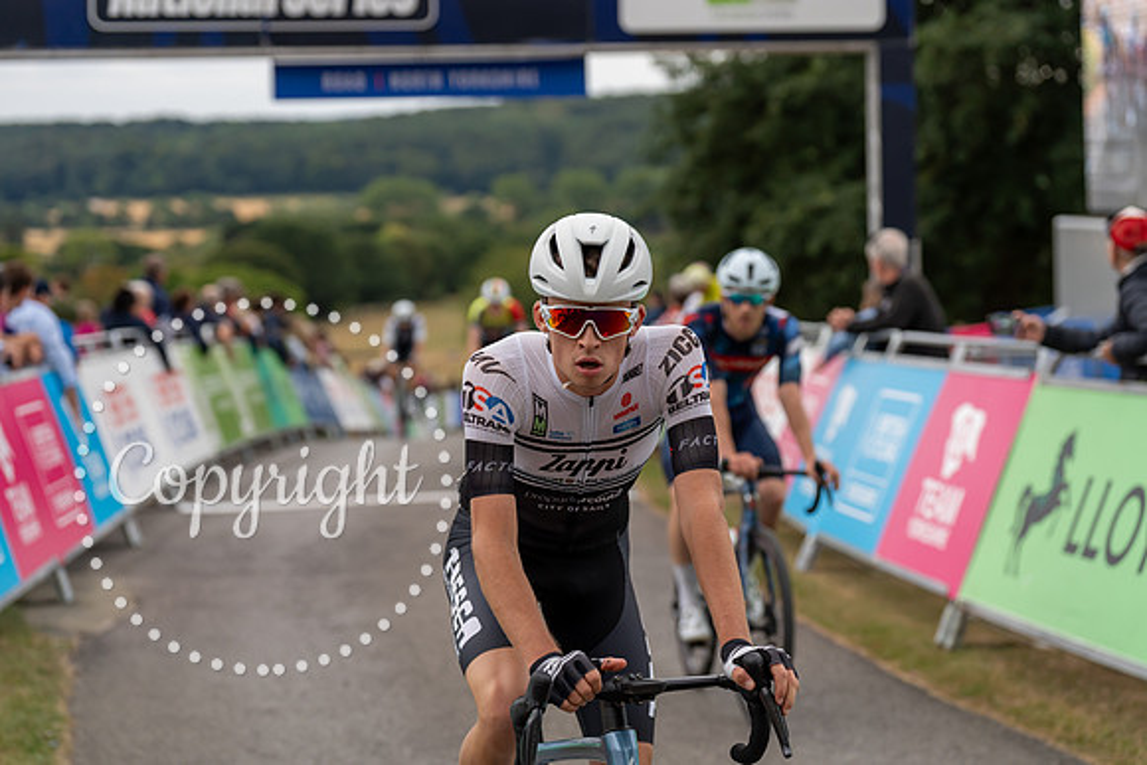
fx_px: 2741
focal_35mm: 86
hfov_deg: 23.6
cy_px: 382
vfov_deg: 15.9
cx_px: 574
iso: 800
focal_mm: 86
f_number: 3.5
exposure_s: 1/1000
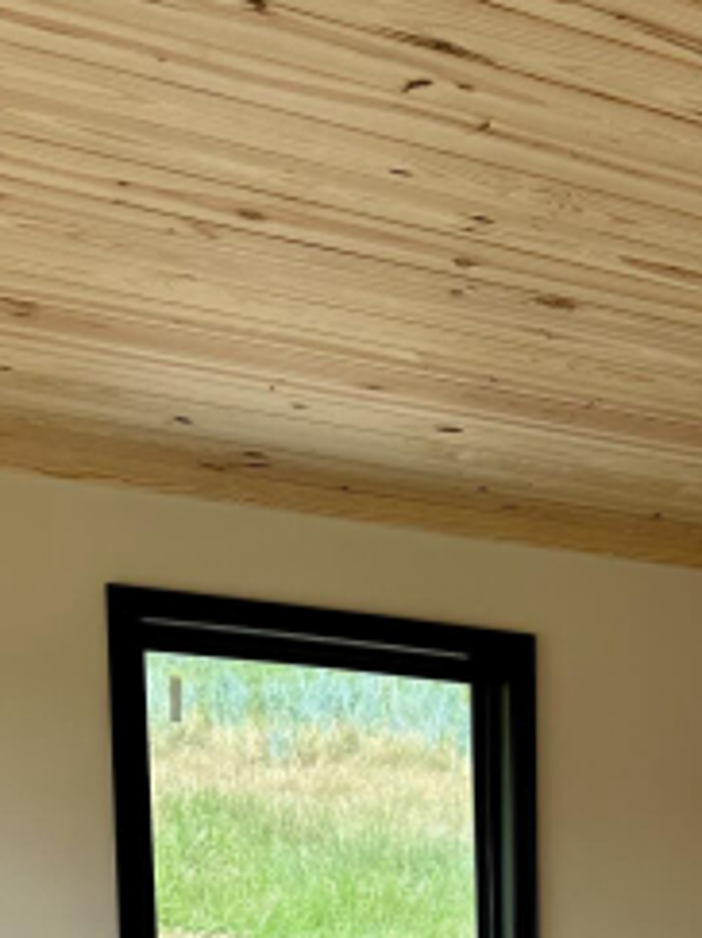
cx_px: 791
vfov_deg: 25.3
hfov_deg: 21.0
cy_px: 1222
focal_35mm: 66
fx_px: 1786
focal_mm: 6.86
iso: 64
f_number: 1.78
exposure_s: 1/200
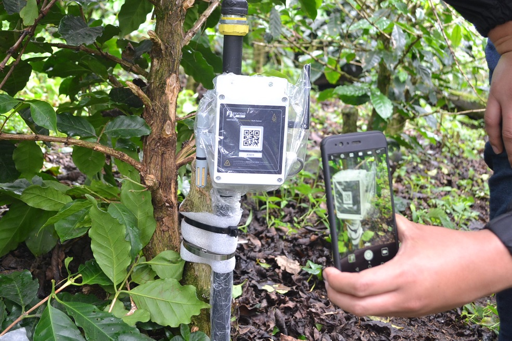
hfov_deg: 62.0
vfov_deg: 43.6
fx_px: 426
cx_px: 256
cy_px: 170
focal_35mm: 30
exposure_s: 1/60
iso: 400
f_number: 4
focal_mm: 20
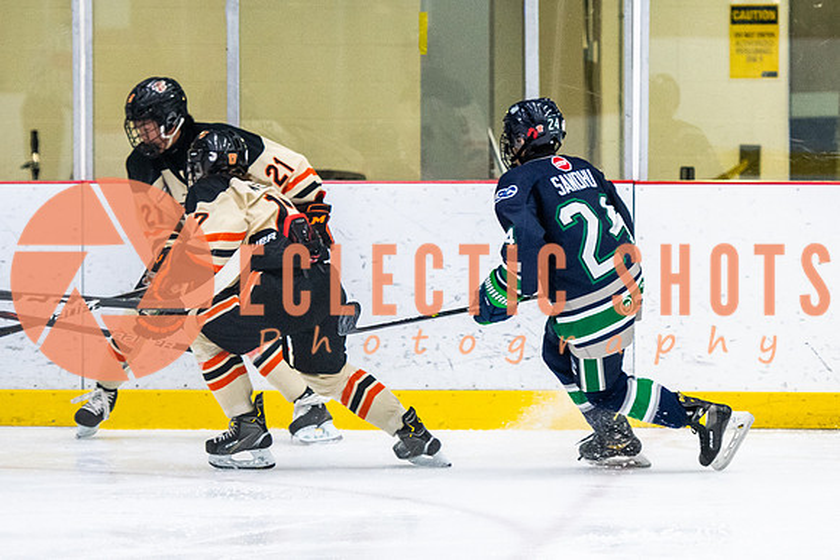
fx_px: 6346
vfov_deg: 5.1
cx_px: 622
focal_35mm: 272
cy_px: 208
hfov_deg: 7.6
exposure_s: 1/640
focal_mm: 122
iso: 2000
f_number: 2.8
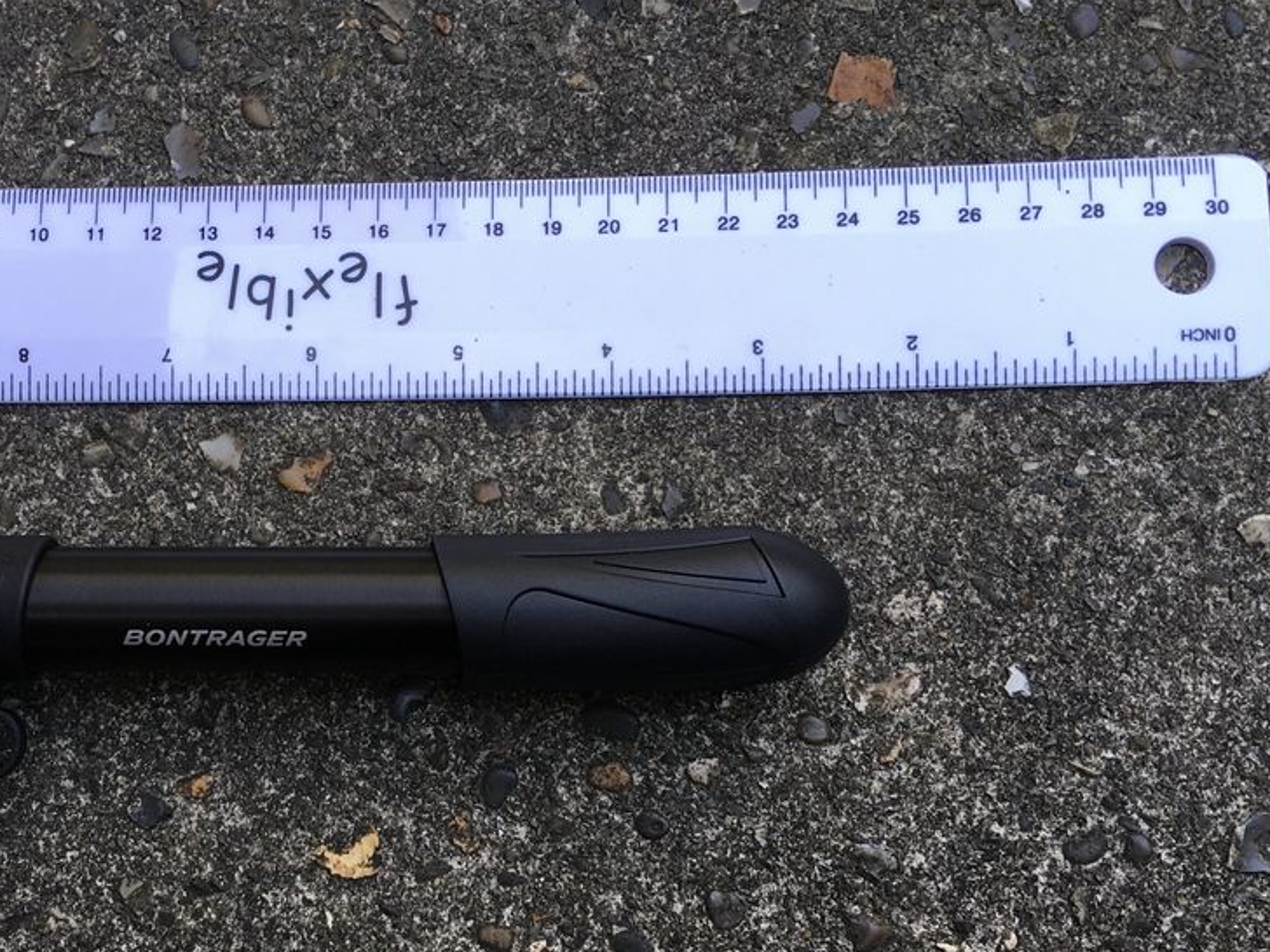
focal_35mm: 51
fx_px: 1871
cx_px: 393
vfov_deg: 28.4
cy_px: 635
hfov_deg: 37.0
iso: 25
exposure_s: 1/109
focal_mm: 4.15
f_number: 2.2
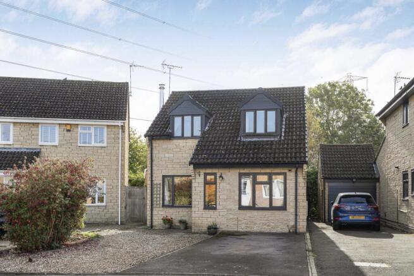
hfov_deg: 54.4
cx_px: 207
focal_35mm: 35
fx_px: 403
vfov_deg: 37.9
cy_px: 138
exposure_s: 1/320
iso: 400
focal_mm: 35
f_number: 8
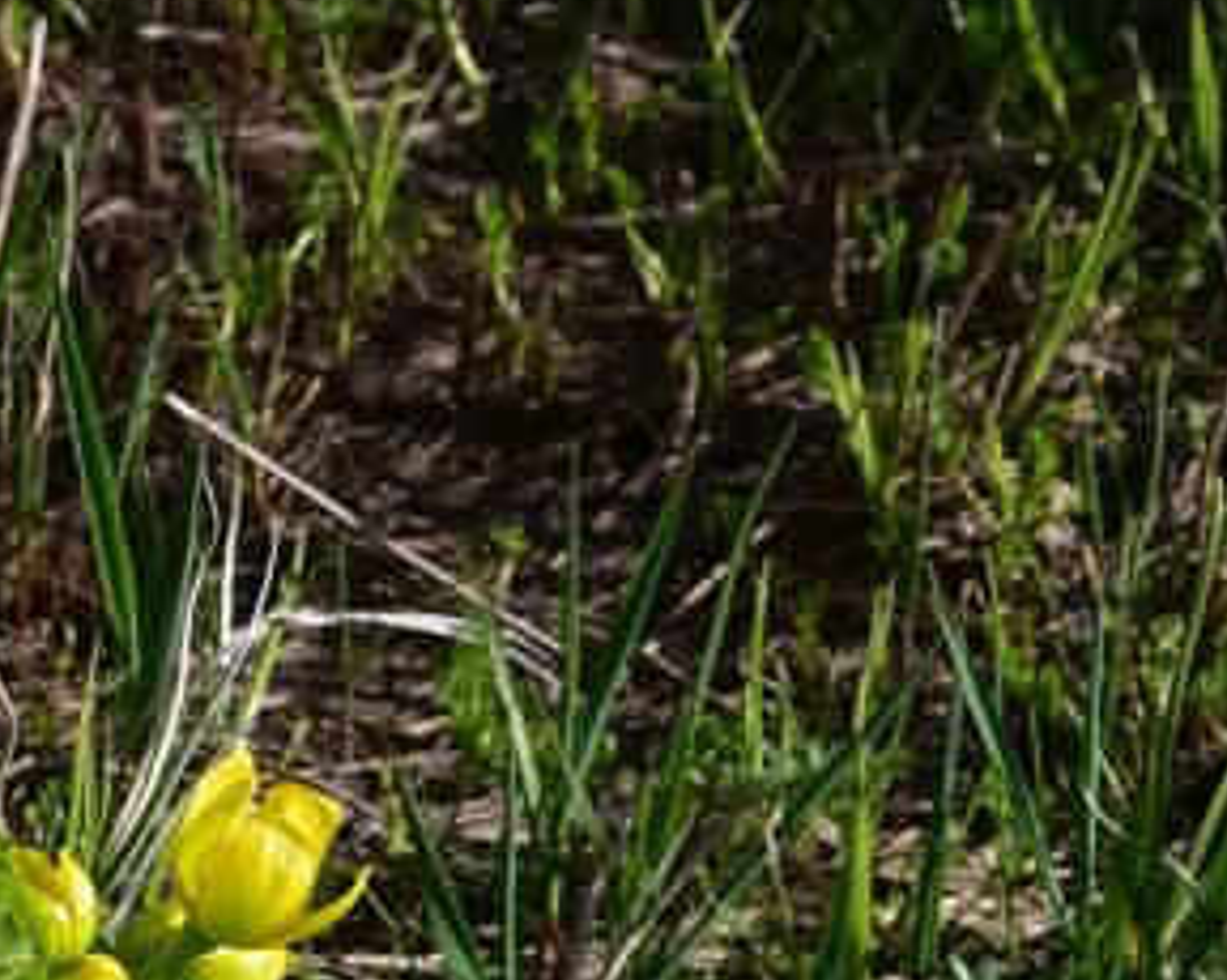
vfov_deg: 7.2
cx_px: -285
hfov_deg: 9.0
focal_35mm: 212
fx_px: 7693
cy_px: 1199
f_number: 16
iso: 160
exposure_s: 1/125
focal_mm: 50
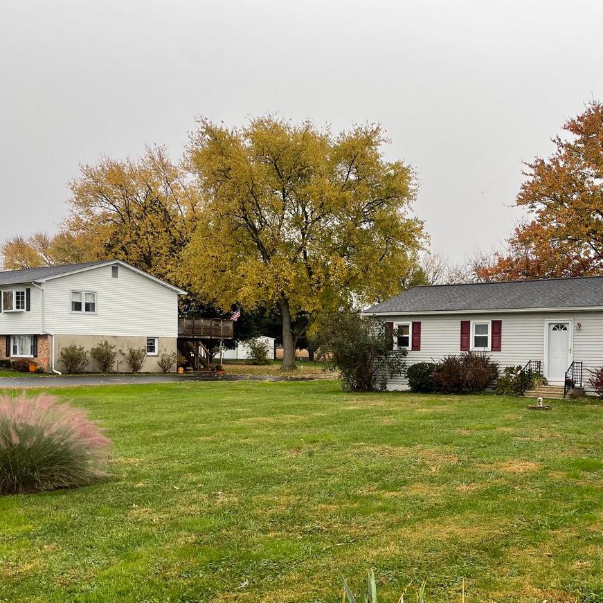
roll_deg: -0.3
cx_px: 405
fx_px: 749
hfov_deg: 43.2
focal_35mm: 38
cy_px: 373
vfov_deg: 43.5
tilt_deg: -0.7
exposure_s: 1/299
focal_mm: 4.2
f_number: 1.6
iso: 32
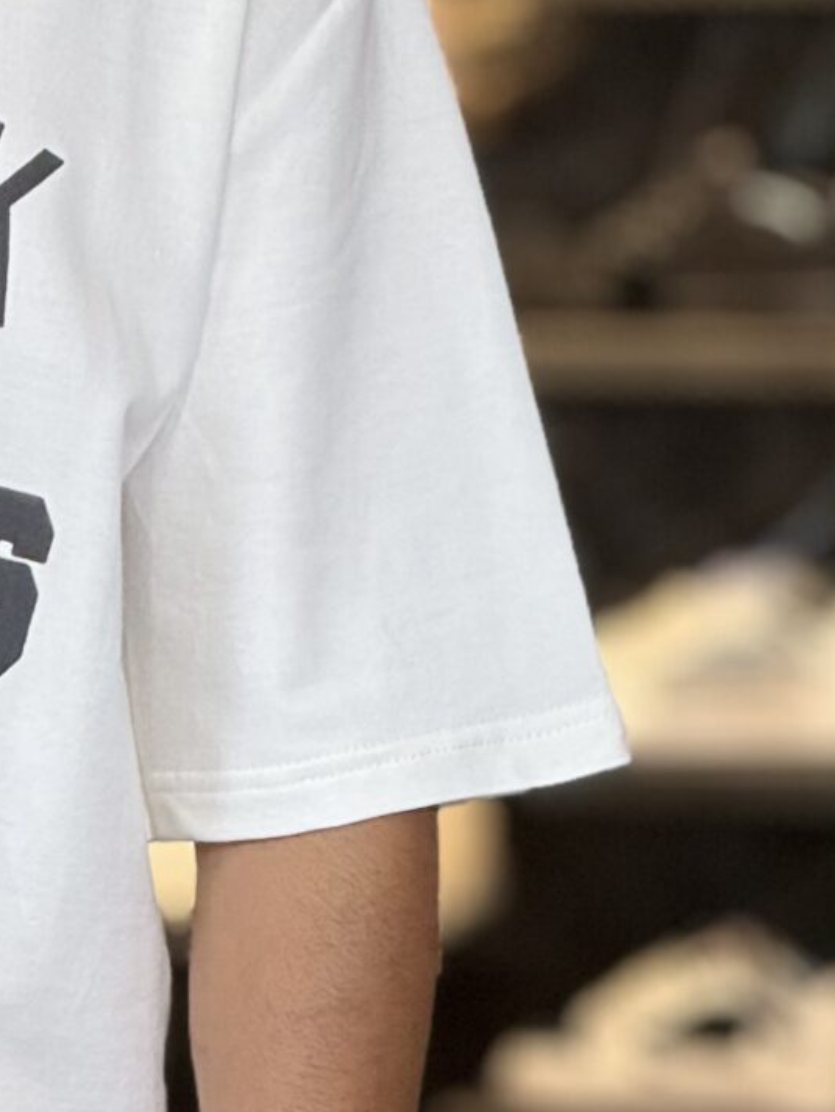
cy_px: 516
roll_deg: +0.4
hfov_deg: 3.4
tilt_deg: -6.1
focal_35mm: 431
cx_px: -448
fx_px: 13858
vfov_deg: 4.6
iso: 100
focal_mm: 15.66
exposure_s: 1/100
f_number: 2.8
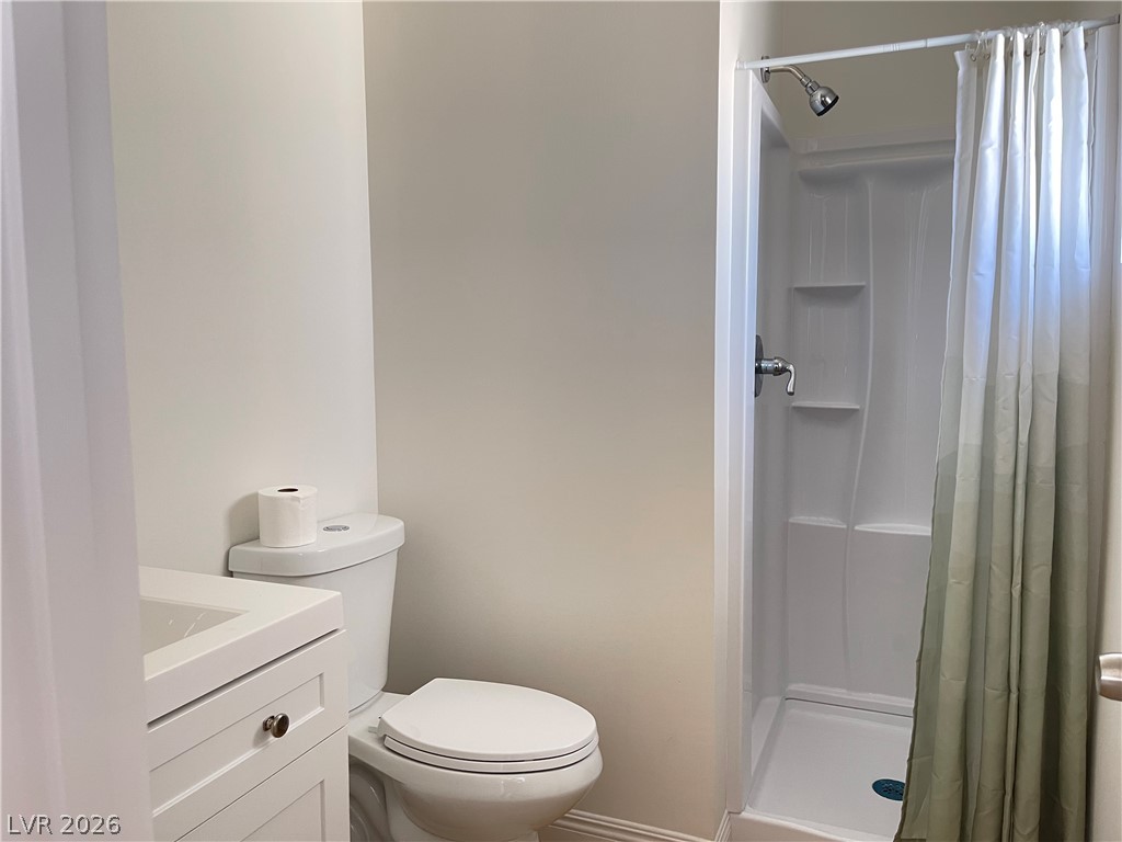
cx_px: 561
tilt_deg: -5.8
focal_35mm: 25
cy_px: 421
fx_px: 810
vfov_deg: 54.9
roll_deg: +0.9
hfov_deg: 69.4
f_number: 1.6
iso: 160
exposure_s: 1/60
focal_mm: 5.1
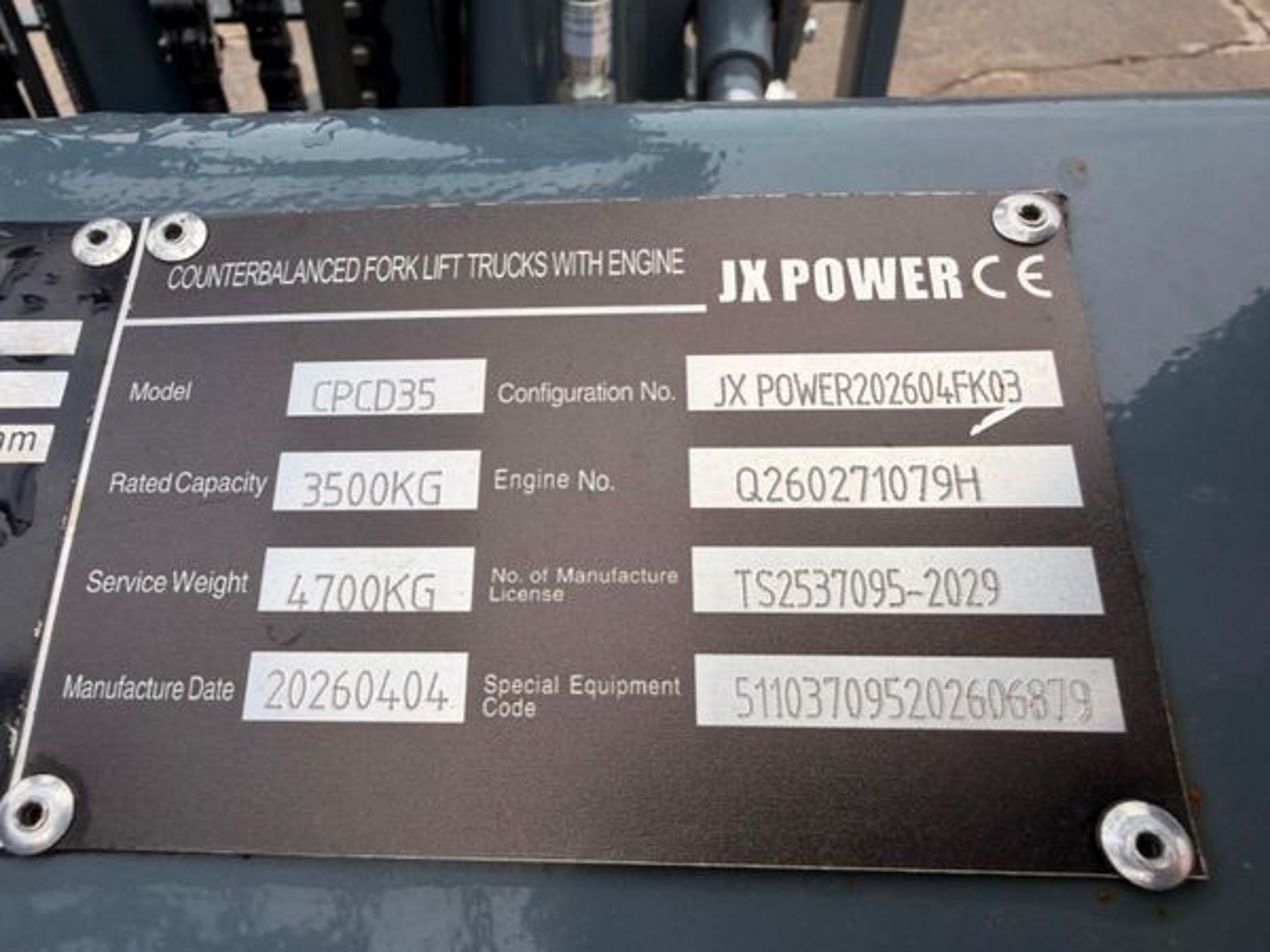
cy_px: 476
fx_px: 881
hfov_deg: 71.6
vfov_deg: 56.8
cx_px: 635
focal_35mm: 24
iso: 32
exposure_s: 1/654
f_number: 2.2
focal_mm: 2.22
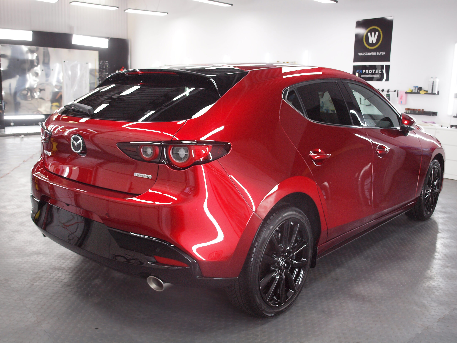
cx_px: 228
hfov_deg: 54.0
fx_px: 449
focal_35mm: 34
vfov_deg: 41.8
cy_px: 172
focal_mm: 17
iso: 640
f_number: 3.8
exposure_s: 1/60
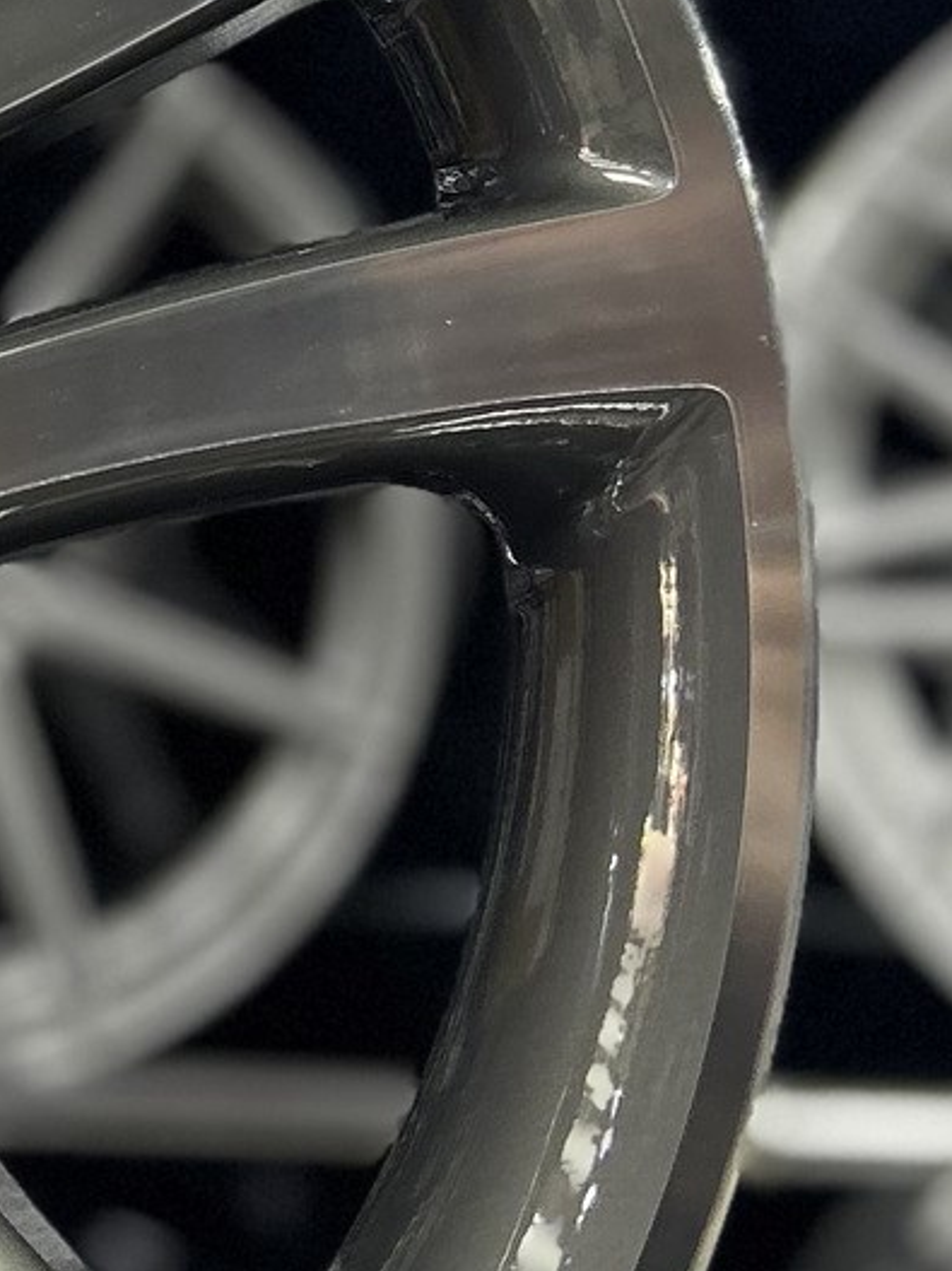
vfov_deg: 18.9
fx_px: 3705
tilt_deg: +5.7
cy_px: -17
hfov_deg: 13.6
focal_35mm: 101
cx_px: -547
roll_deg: +0.7
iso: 125
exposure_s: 1/100
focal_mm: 5.7
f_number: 1.5
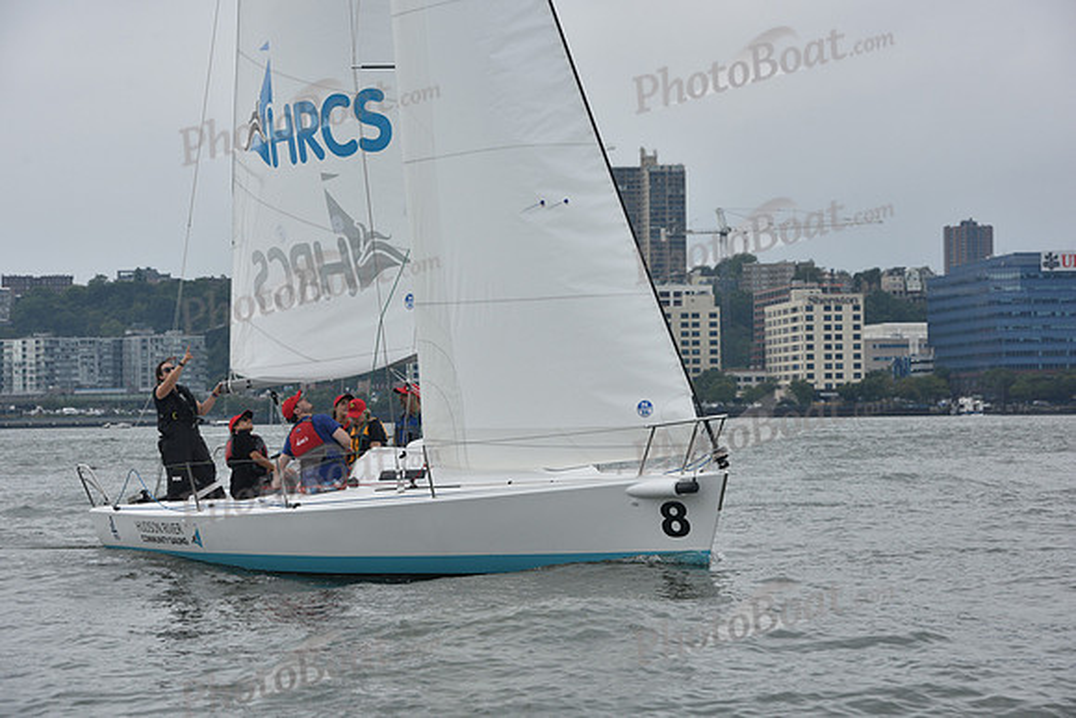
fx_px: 3348
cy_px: 359
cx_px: 538
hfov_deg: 18.3
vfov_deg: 12.2
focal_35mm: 112
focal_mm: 112
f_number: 9
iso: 400
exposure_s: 1/800
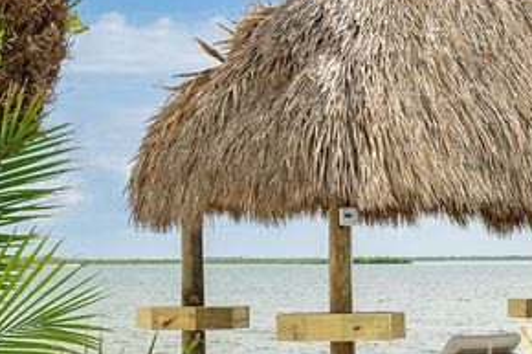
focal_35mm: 106
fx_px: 1565
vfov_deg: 12.7
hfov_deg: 18.7
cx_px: 550
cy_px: 397
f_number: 7.1
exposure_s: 1/640
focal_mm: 30
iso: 200
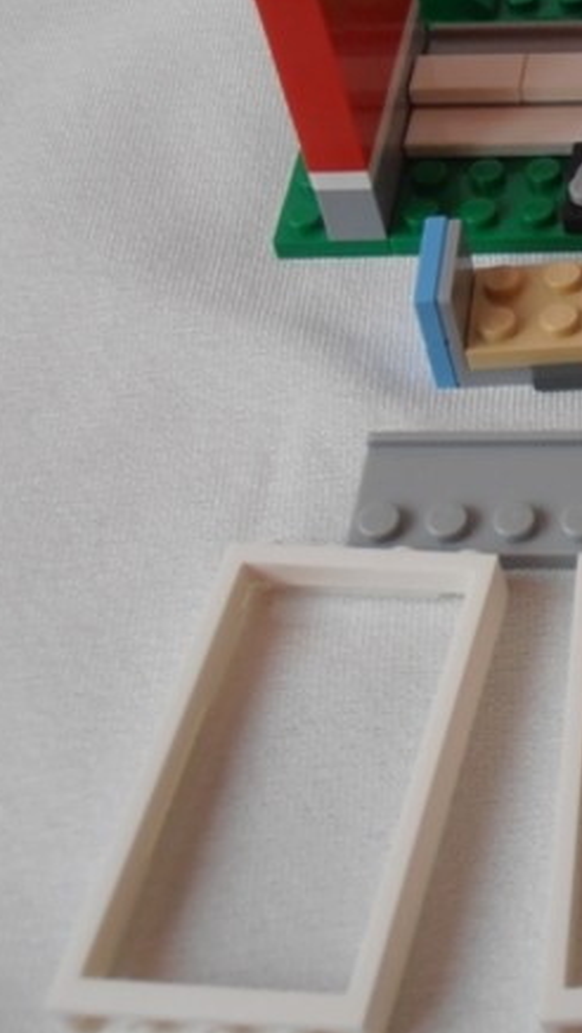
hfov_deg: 13.2
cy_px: 299
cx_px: 1048
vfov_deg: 25.4
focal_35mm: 83
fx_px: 2276
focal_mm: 6.61
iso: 80
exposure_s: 1/80
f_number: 3.9
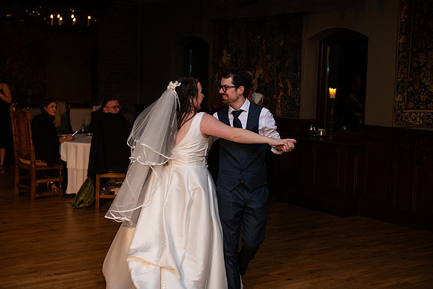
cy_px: 144
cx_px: 216
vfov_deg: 24.2
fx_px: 674
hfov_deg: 35.6
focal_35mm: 56
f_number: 3.5
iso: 1000
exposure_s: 1/160
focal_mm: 56
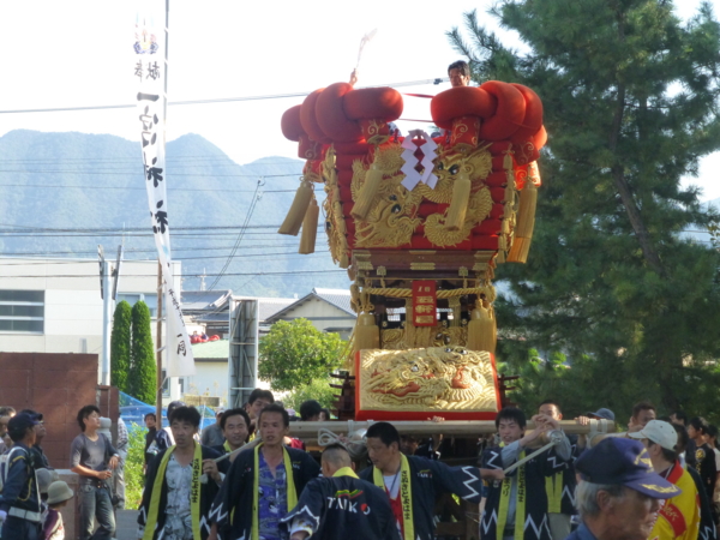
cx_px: 360
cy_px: 270
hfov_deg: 19.3
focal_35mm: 102
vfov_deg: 14.5
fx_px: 2122
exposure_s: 1/320
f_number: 5.3
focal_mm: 18.2
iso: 400
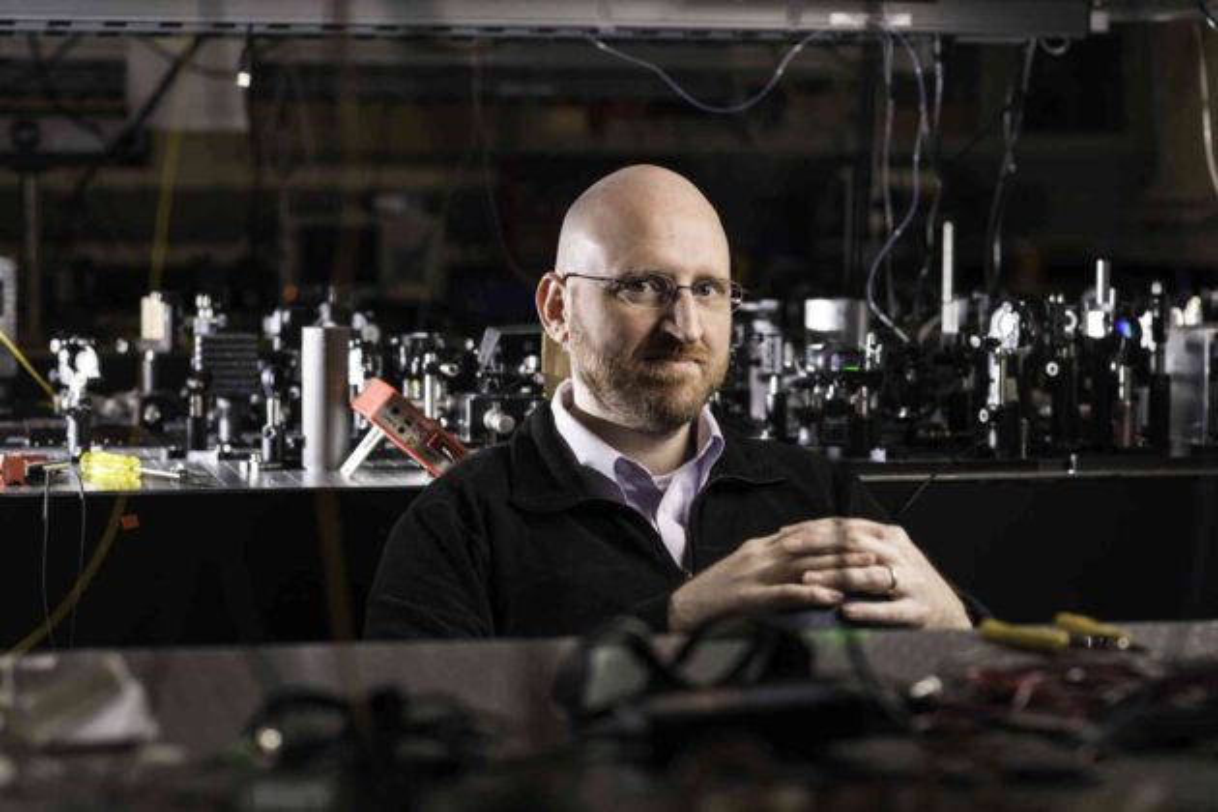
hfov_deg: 23.8
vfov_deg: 16.0
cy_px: 406
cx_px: 609
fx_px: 2892
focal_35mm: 85
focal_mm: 85
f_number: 4
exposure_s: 1/160
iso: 200
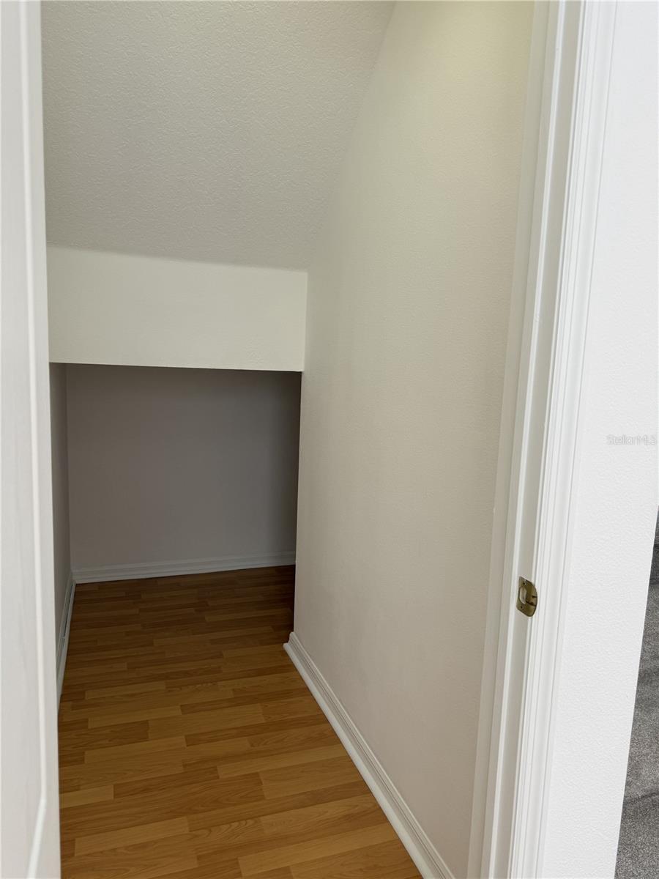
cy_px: 440
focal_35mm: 24
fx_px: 609
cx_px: 330
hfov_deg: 56.8
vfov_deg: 71.6
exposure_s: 1/148
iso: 64
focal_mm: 6.76
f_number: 1.78
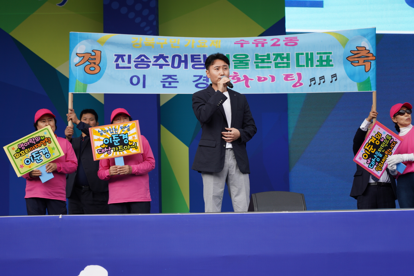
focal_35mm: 105
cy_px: 138
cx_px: 207
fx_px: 1207
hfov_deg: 19.5
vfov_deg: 13.0
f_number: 4.5
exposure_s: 1/200
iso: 125
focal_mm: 105
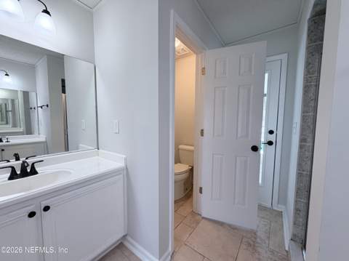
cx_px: 174
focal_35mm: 14
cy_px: 130
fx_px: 141
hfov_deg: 102.1
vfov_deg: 85.6
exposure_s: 1/120
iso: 125
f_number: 2.2
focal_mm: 2.22
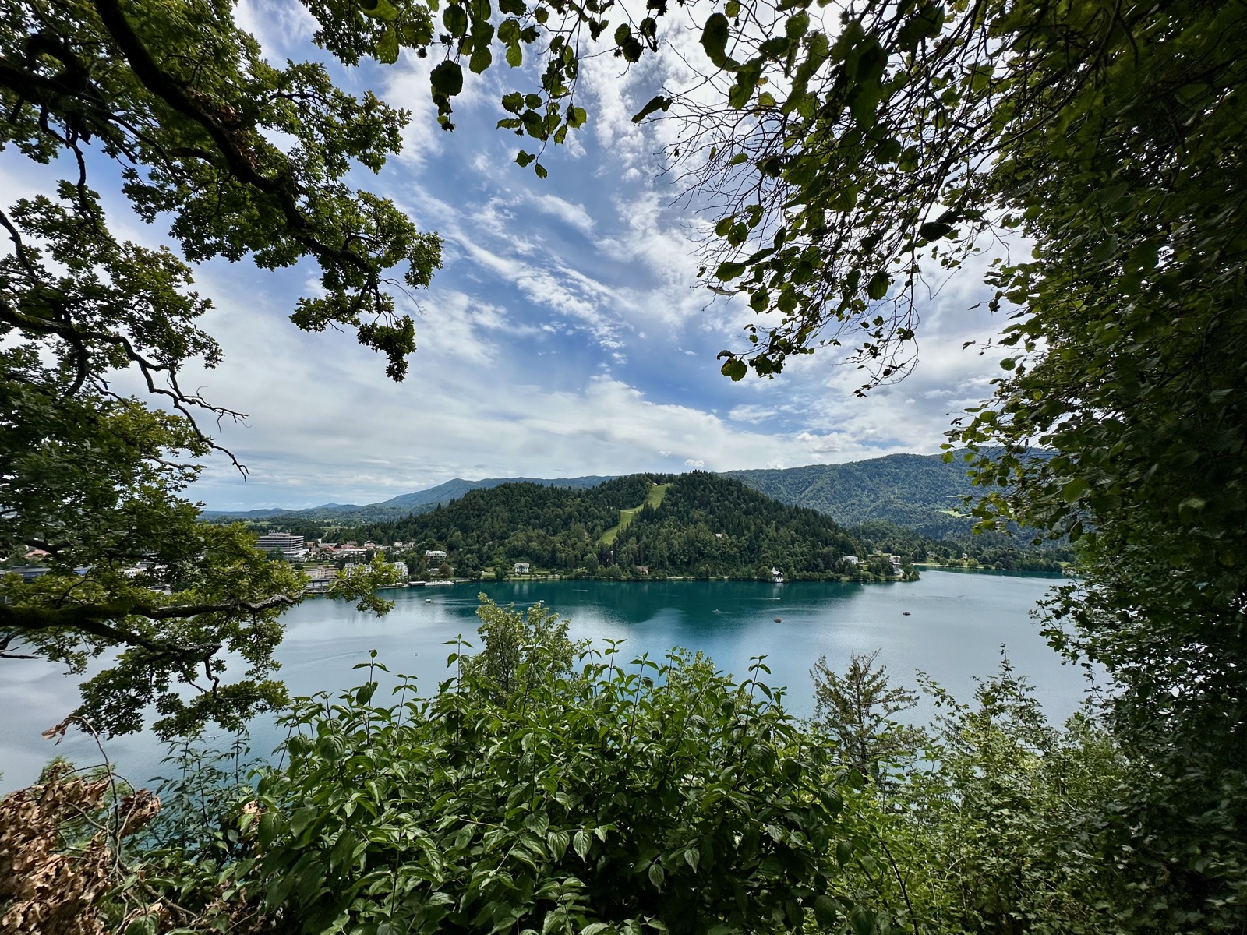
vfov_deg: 85.7
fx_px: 504
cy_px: 468
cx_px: 624
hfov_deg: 102.1
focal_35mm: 14
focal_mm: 2.22
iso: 50
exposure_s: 1/4464
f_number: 2.2
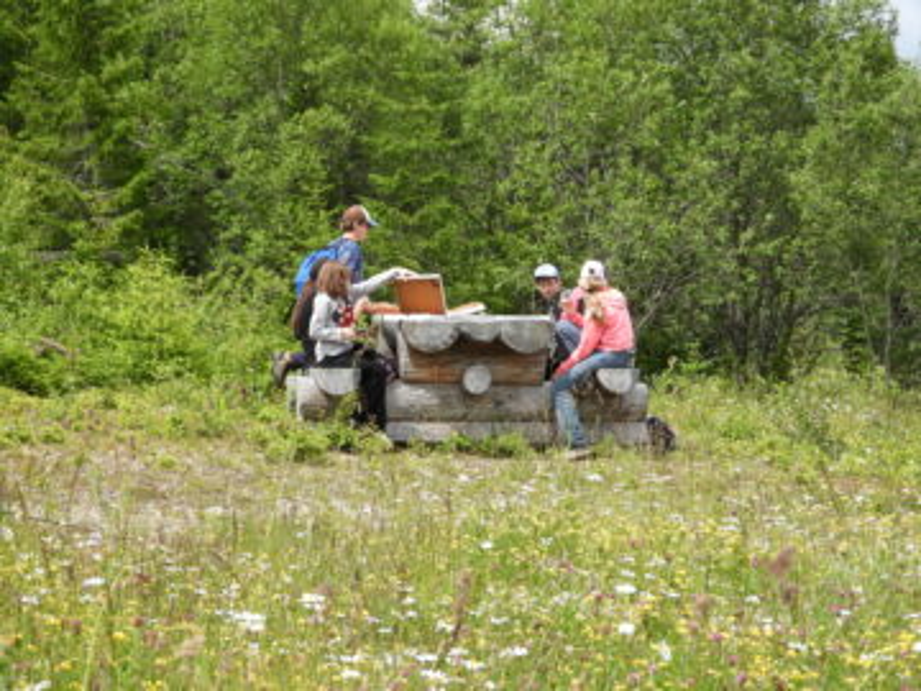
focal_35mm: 115
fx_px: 3060
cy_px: 346
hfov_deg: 17.1
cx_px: 460
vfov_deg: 12.9
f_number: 4
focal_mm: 20.7
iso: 100
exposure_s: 1/640
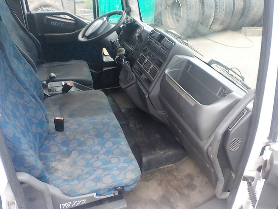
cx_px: 139
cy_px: 104
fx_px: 241
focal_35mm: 30
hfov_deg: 60.0
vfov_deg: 46.8
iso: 400
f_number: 3.3
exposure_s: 1/13
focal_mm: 4.1
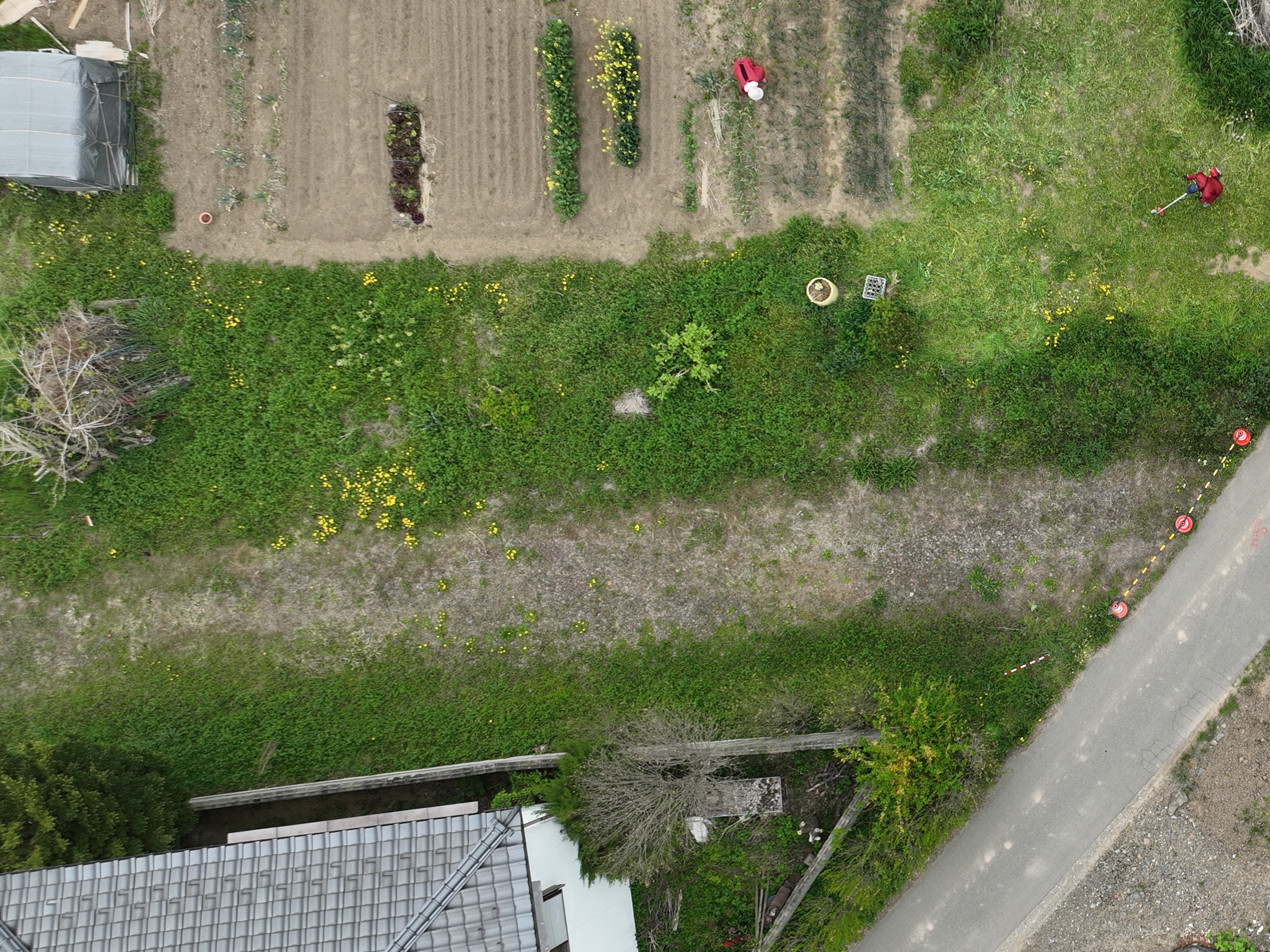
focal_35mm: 50
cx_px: 1295
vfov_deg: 29.1
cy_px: 527
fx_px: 1834
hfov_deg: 34.4
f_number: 2.8
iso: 100
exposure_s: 1/400
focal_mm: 12.29
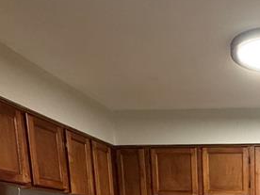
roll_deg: +0.1
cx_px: 286
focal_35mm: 52
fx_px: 391
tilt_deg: -10.3
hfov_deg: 32.4
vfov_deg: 22.7
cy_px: 294
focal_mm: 2.22
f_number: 2.2
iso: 400
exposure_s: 1/60
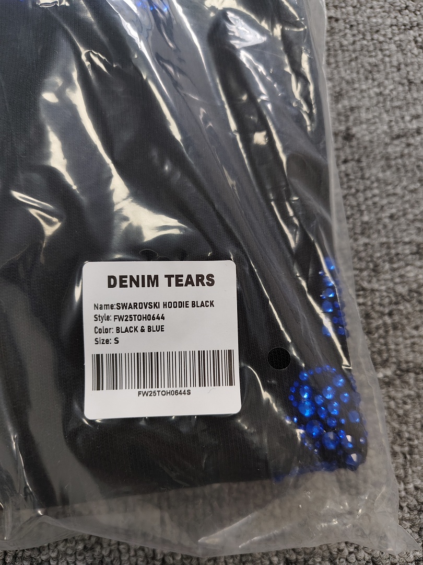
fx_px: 391
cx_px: 212
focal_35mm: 24
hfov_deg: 56.8
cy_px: 282
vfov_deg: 71.6
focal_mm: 5.56
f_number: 1.88
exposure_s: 1/100
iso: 795
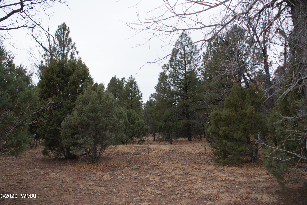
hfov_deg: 61.9
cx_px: 154
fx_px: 256
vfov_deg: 43.7
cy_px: 102
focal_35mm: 30
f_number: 4
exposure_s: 1/160
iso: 100
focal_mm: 20
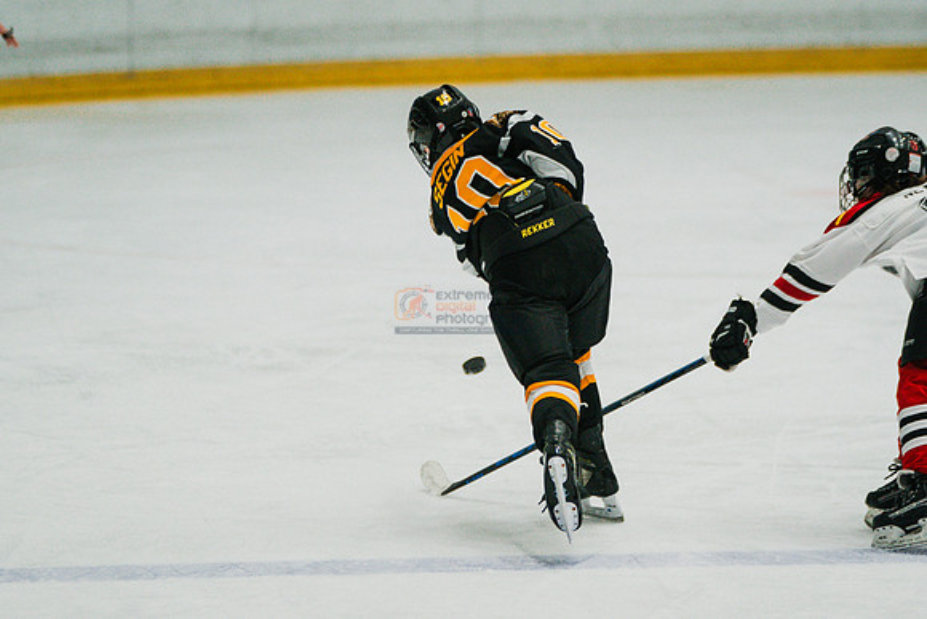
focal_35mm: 276
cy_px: 234
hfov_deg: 7.5
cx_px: 464
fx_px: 7105
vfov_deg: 5.0
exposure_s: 1/2000
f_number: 3.2
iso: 3200
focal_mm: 197
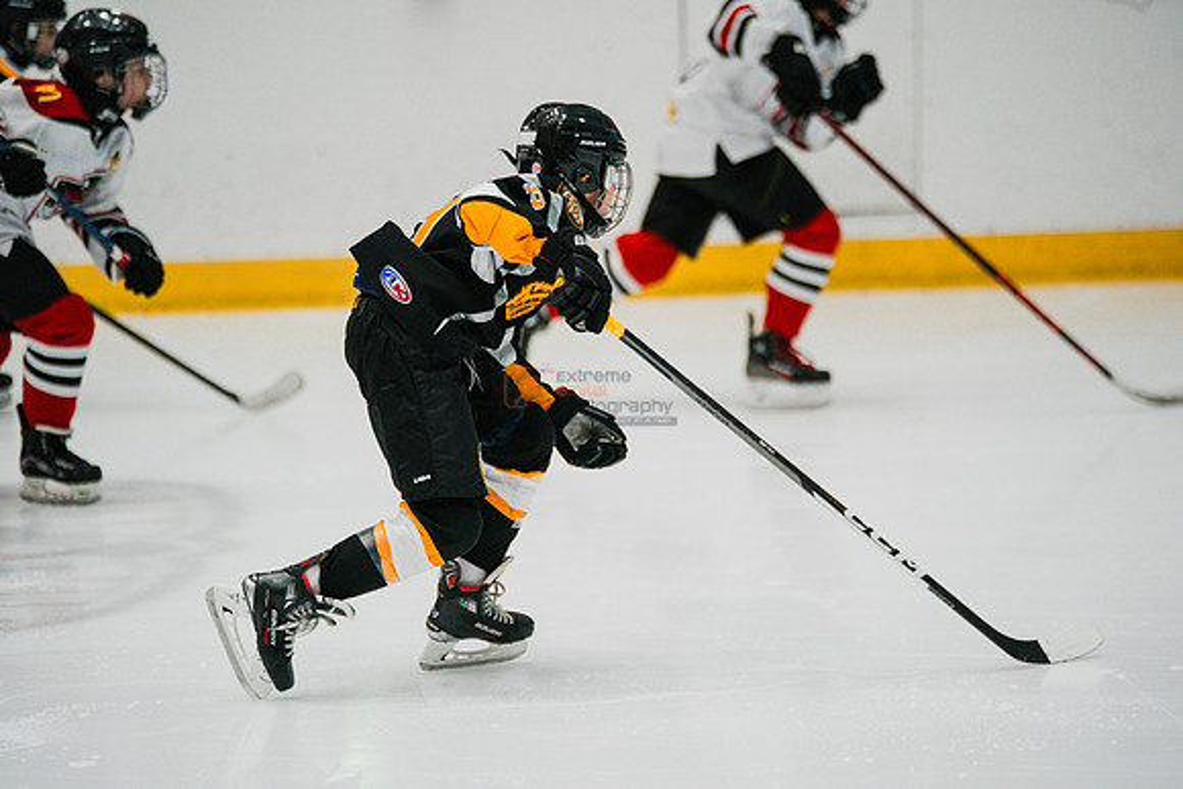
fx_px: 8118
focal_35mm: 247
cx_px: 592
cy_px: 394
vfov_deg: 5.6
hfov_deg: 8.3
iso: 3200
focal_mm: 247
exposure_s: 1/1600
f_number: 3.2
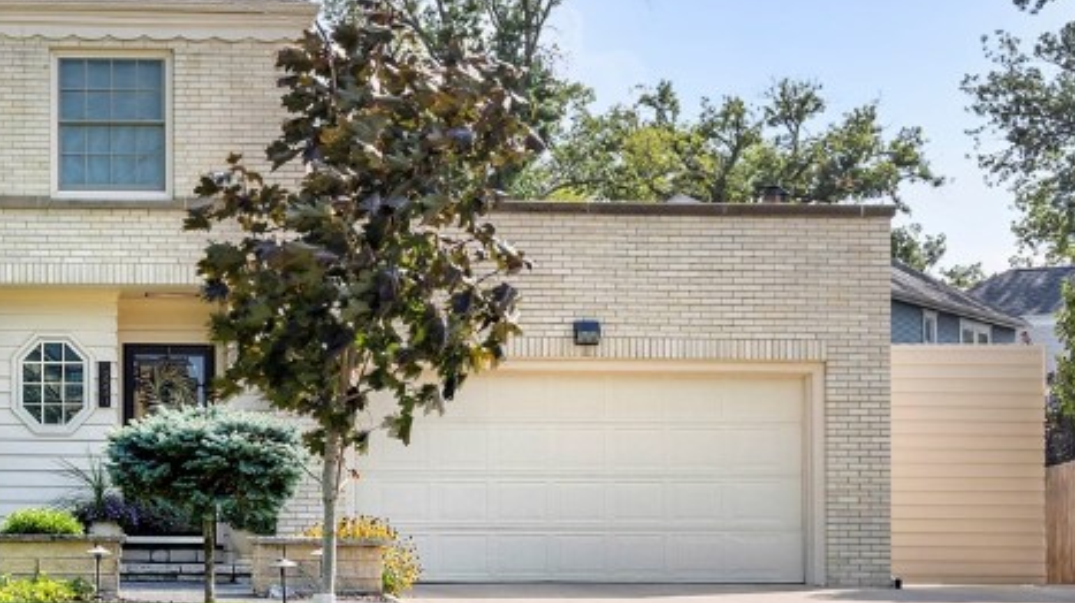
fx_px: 2137
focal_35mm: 75
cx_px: 117
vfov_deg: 16.0
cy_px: 380
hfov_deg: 27.3
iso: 200
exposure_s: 1/320
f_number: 9
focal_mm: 29
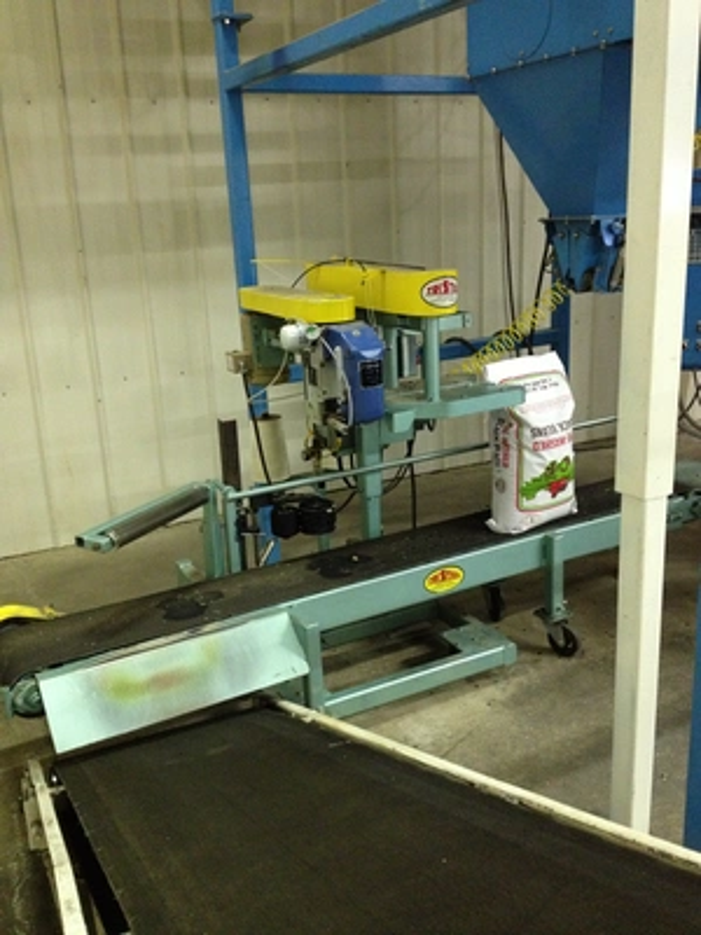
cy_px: 468
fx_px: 945
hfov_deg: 40.7
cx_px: 350
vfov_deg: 52.6
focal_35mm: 35
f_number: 2.4
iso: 500
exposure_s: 1/15
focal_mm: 4.28
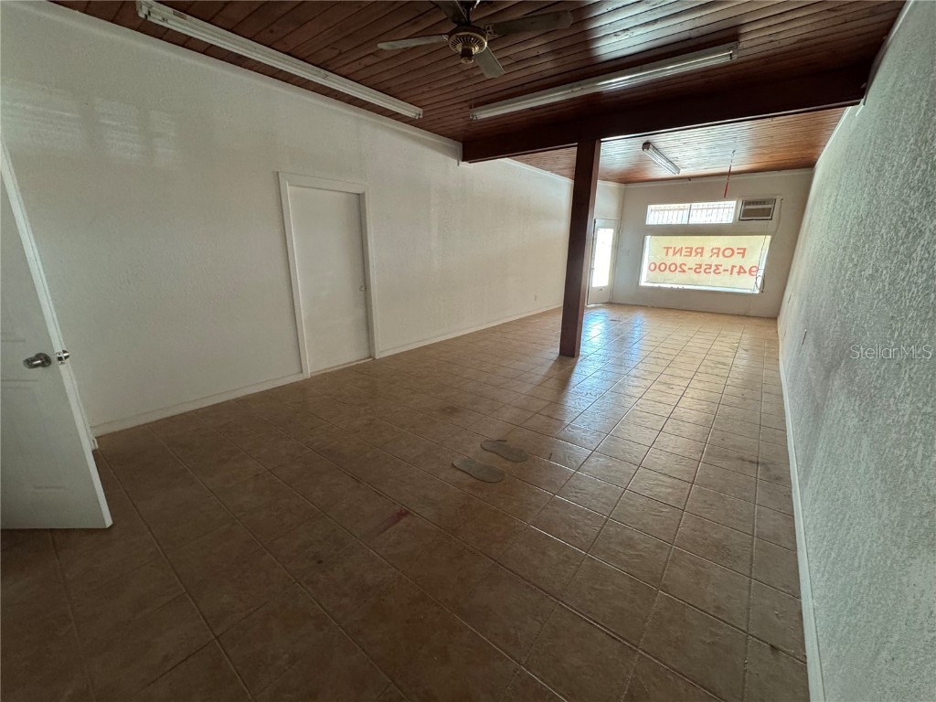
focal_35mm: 14
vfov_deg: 85.7
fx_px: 379
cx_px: 468
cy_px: 351
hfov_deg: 102.1
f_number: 2.2
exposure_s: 1/63
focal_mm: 2.22
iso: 320
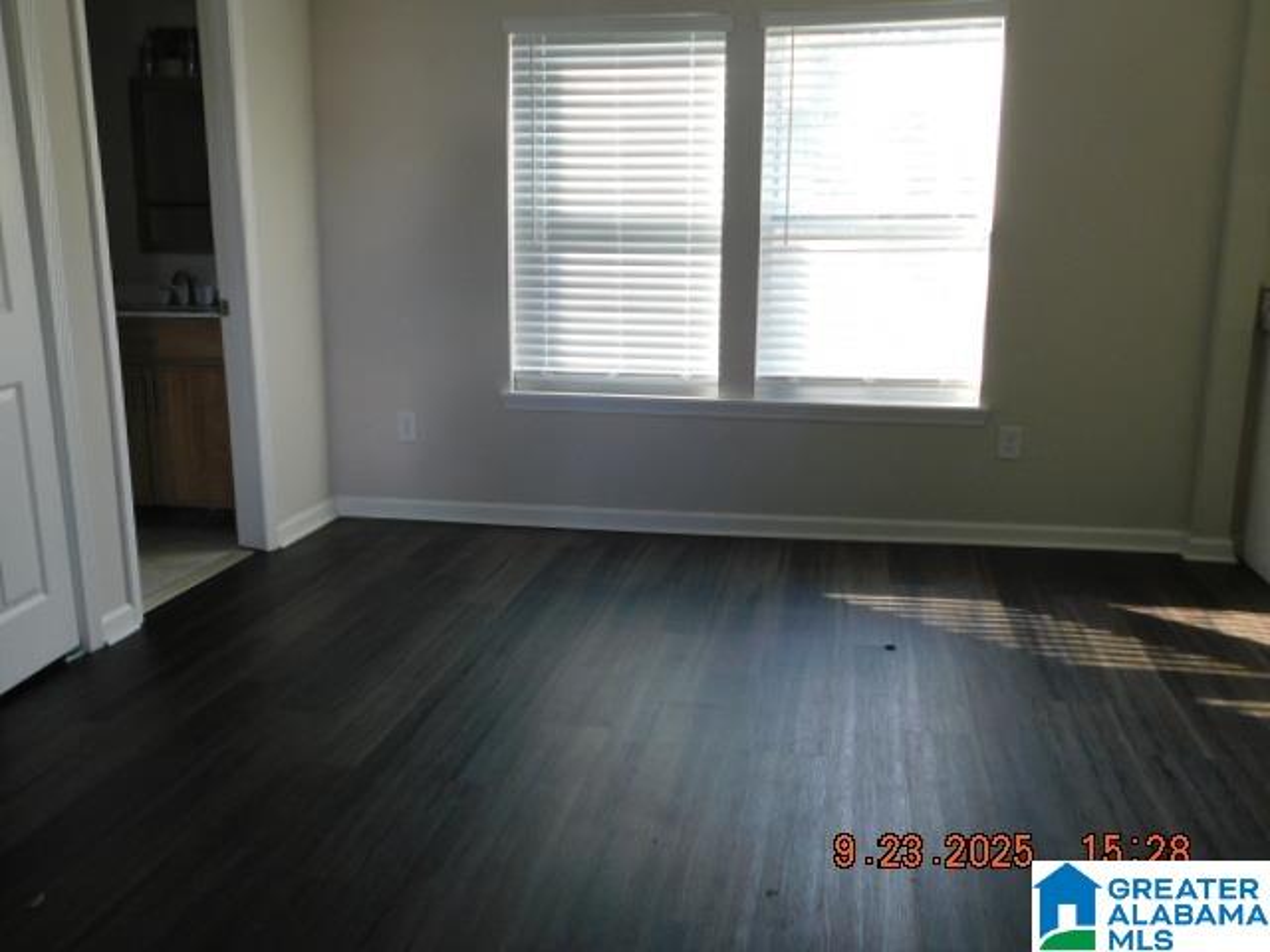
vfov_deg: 46.8
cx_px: 635
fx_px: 1101
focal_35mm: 30
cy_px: 476
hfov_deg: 60.0
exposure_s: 1/40
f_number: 3.2
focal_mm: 5.3
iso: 125
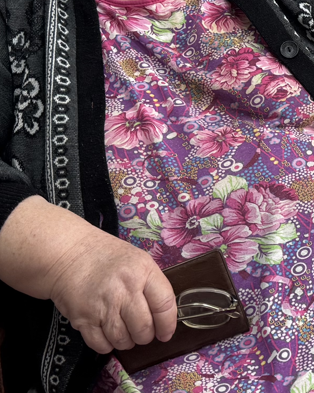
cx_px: 440
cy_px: -50
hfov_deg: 15.9
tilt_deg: -9.3
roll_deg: +2.3
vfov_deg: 20.2
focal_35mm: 90
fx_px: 1046
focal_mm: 6.76
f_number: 1.78
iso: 160
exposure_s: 1/50
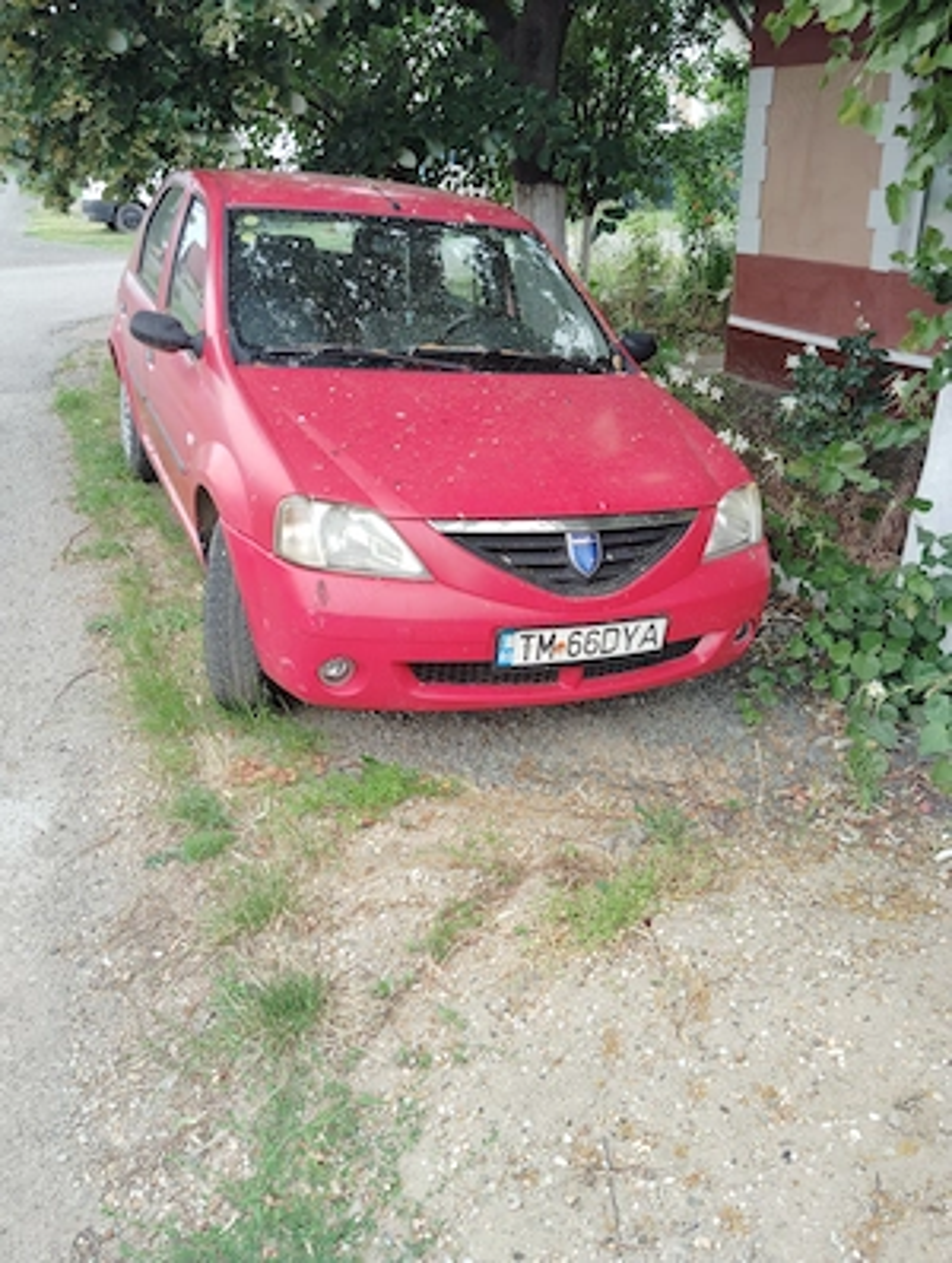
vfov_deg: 63.4
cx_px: 476
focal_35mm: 28
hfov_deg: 49.9
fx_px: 1023
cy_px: 632
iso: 64
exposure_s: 1/100
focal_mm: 4.22
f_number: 1.8
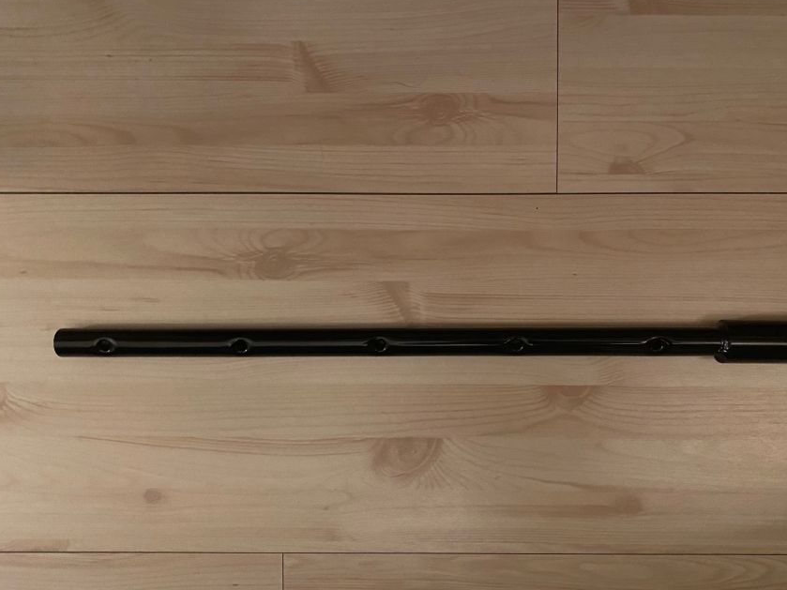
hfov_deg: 58.0
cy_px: 326
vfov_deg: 45.4
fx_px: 705
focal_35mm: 31
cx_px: 462
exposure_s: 1/25
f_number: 1.8
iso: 800
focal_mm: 4.25
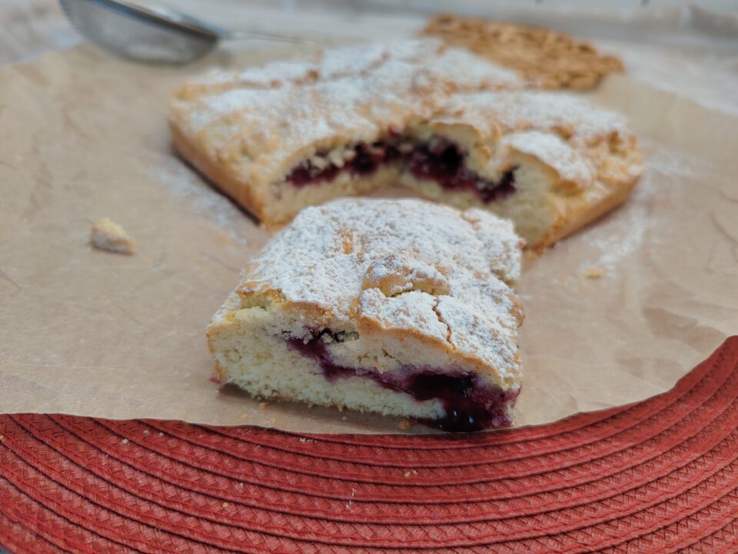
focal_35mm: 24
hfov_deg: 71.6
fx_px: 512
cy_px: 277
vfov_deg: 56.8
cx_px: 369
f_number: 1.75
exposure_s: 1/33.3
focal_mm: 5.25
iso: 359
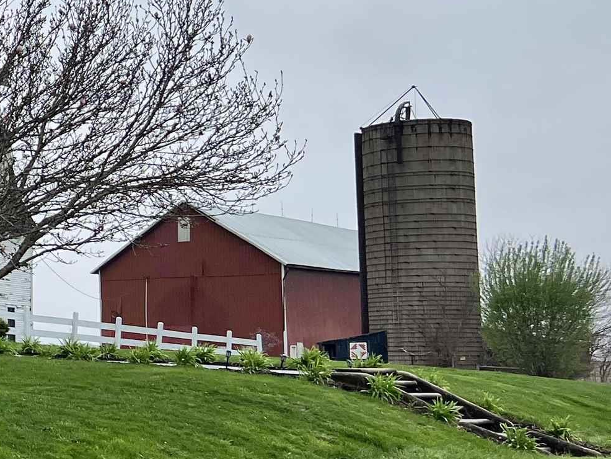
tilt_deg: +4.4
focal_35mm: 81
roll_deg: +0.1
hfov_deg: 20.7
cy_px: 223
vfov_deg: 18.2
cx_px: -296
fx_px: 1430
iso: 50
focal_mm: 5.7
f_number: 1.5
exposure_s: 1/1724
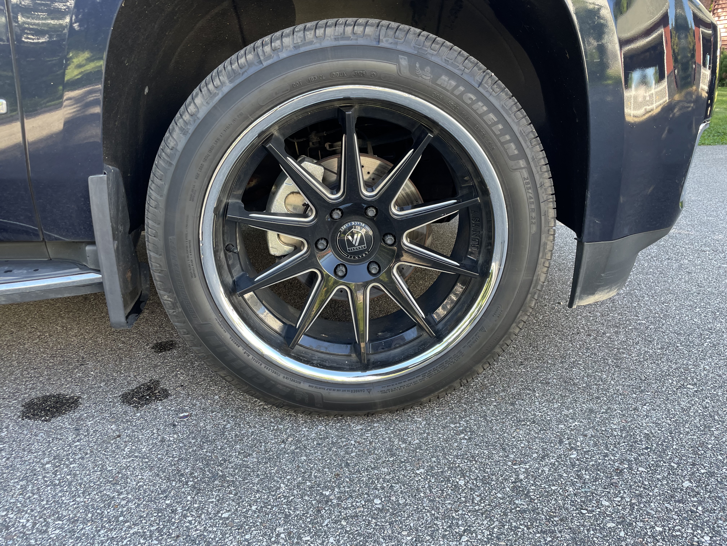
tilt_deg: -19.6
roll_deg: +0.1
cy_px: 273
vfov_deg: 53.1
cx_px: 364
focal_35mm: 26
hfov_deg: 67.3
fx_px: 546
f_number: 1.6
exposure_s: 1/121
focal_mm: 4.2
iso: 64
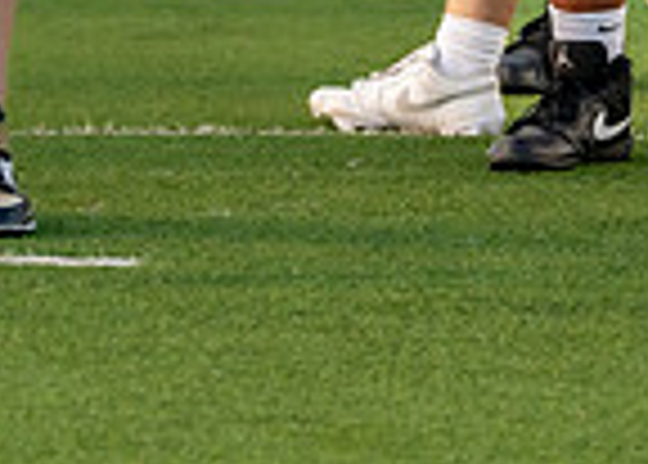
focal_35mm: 579
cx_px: -209
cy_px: -508
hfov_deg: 3.5
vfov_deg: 2.5
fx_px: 10661
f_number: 2.8
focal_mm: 109
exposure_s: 1/1000
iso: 1000
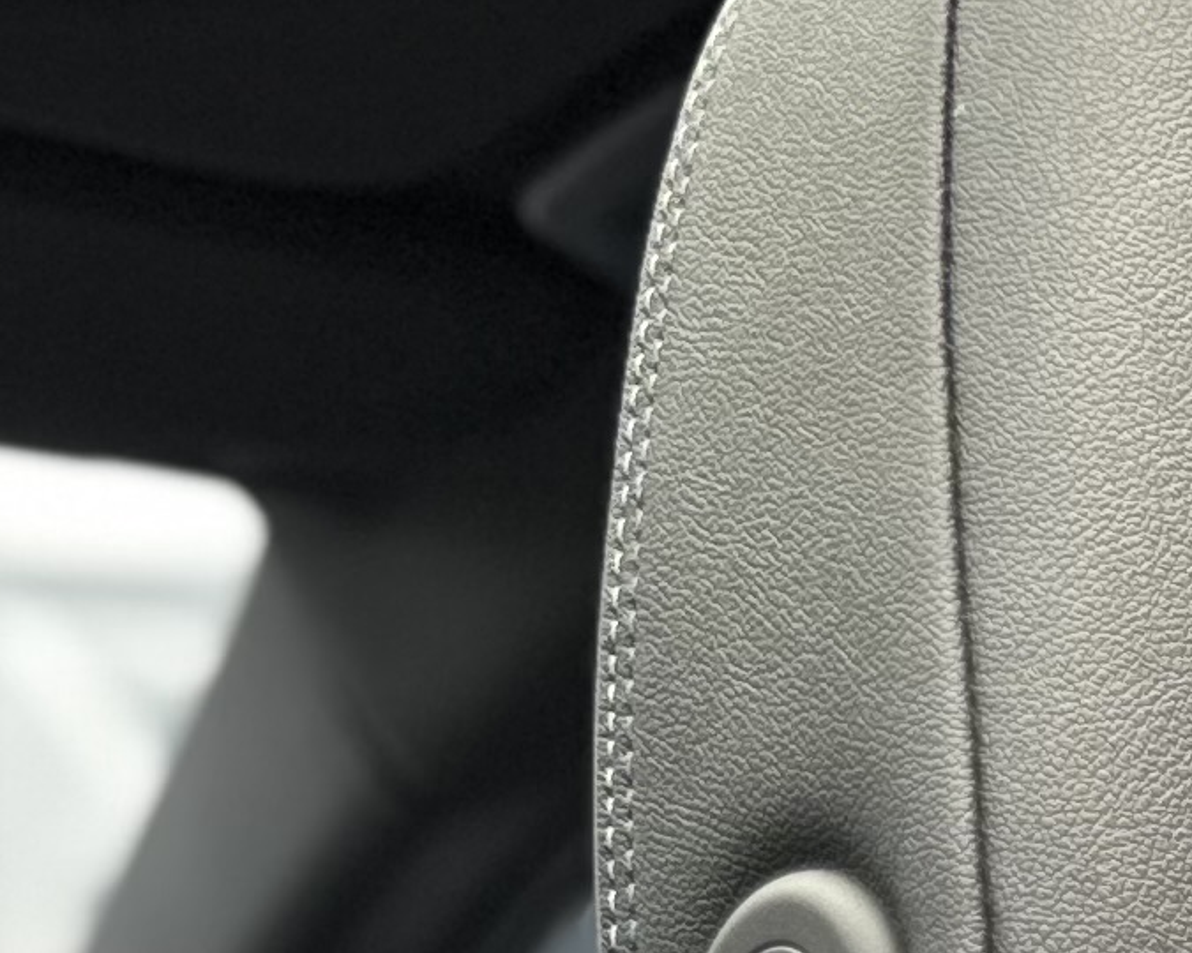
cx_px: 1921
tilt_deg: -1.8
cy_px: 1687
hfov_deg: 12.9
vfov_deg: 10.4
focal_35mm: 140
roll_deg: -1.6
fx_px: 4939
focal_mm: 6.86
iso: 160
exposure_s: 1/121
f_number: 1.78
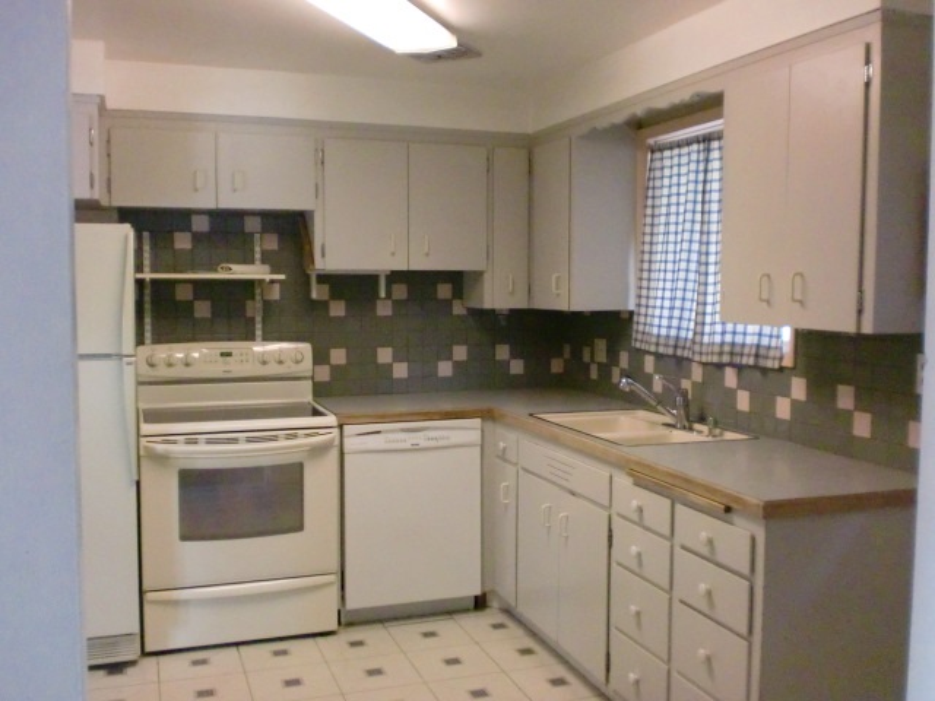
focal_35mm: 35
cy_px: 350
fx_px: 945
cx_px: 468
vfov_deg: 40.7
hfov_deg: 52.6
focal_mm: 6.3
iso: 1000
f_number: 3.1
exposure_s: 1/60
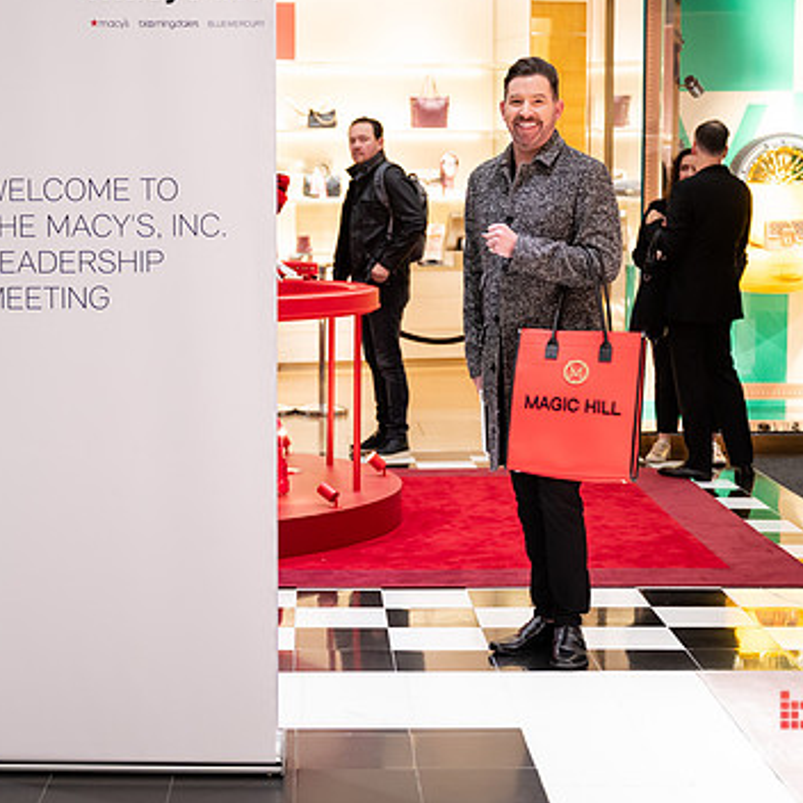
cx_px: 283
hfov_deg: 24.6
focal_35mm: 70
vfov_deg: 24.7
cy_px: 381
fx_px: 1837
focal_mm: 48
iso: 1000
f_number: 3.2
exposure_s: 1/160
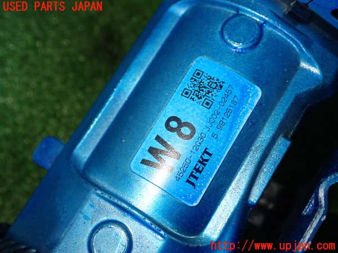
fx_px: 430
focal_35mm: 44
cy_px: 126
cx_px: 169
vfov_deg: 32.9
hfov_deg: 42.9
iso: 250
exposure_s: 1/40
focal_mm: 7.84
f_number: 2.9
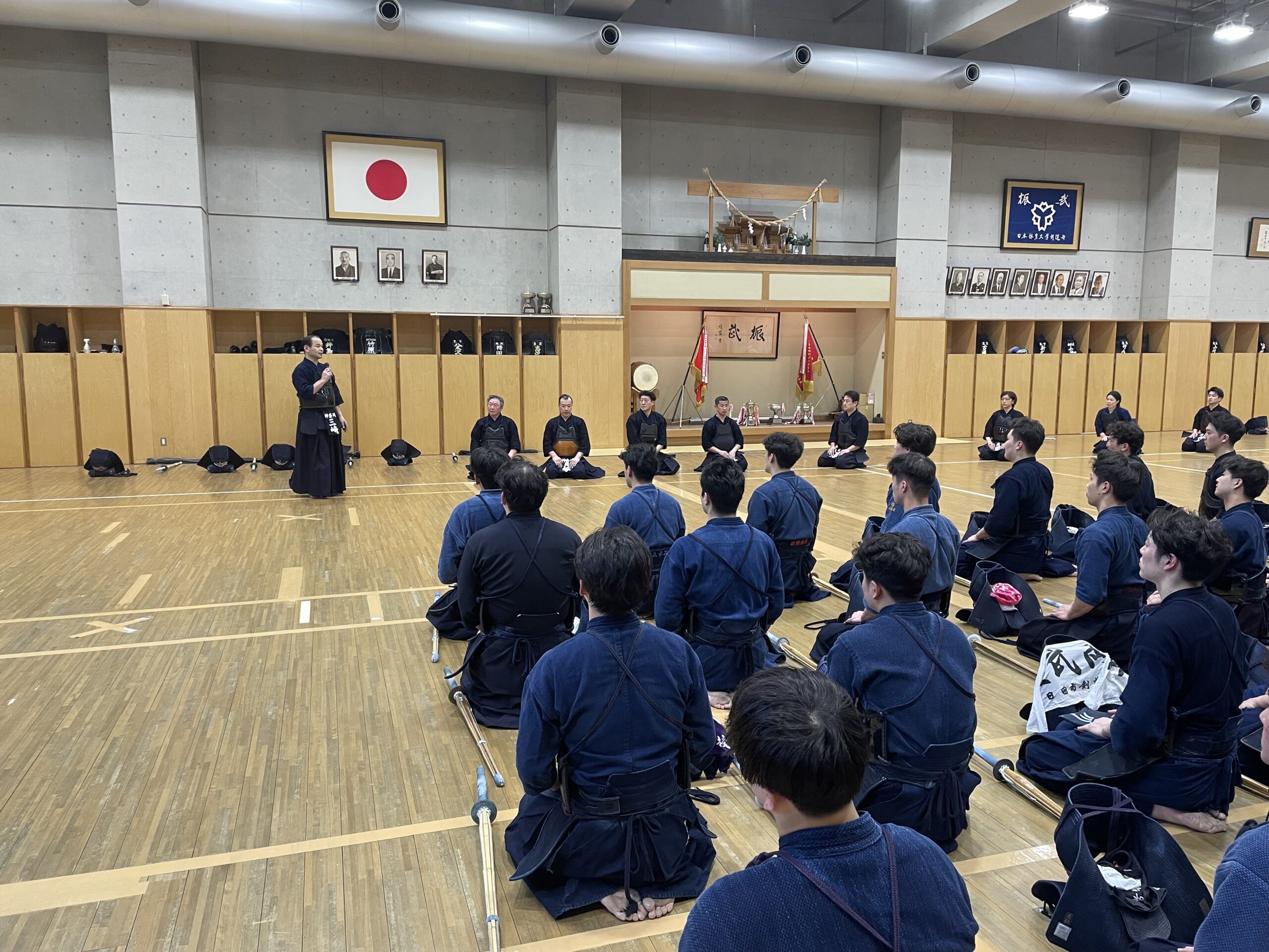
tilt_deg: -7.3
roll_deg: -0.5
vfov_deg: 53.1
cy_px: 476
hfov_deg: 67.3
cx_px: 634
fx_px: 953
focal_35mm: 26
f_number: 1.6
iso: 125
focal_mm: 4.2
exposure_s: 1/97
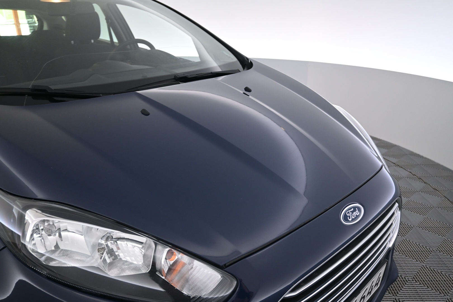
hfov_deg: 63.2
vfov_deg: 44.6
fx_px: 368
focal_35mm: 29
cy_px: 151
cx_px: 226
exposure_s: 1/30
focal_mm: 19.5
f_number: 3.8
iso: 500
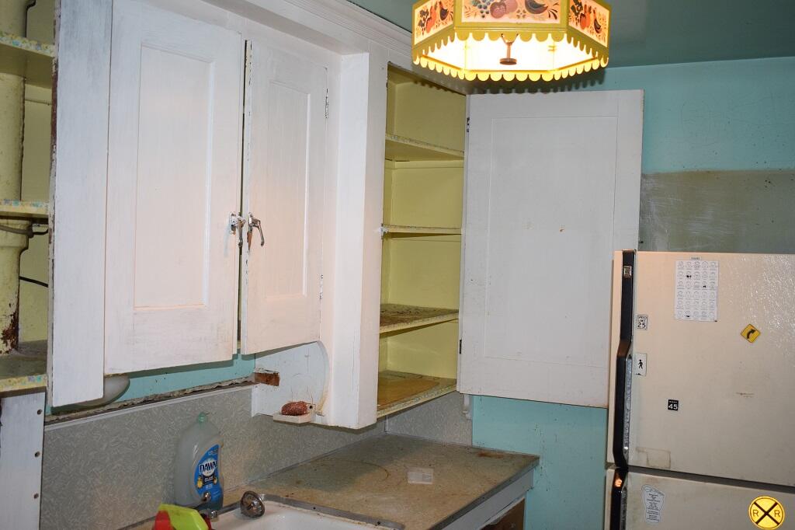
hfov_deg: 51.3
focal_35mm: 38
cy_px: 265
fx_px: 828
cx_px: 398
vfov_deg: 35.5
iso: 1000
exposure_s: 1/60
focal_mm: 25
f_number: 4
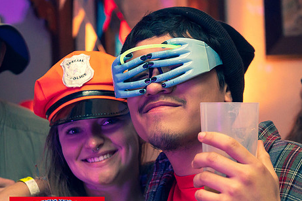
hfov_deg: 19.2
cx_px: 188
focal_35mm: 106
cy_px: 116
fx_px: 889
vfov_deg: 12.9
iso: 6400
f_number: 4.5
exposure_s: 1/60
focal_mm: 56
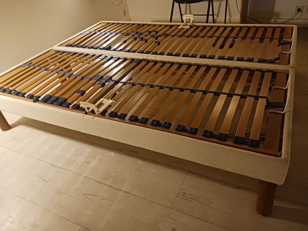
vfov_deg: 51.4
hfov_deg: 65.3
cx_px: 154
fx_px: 240
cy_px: 116
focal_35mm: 27
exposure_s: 1/20
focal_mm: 4
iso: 640
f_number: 1.8
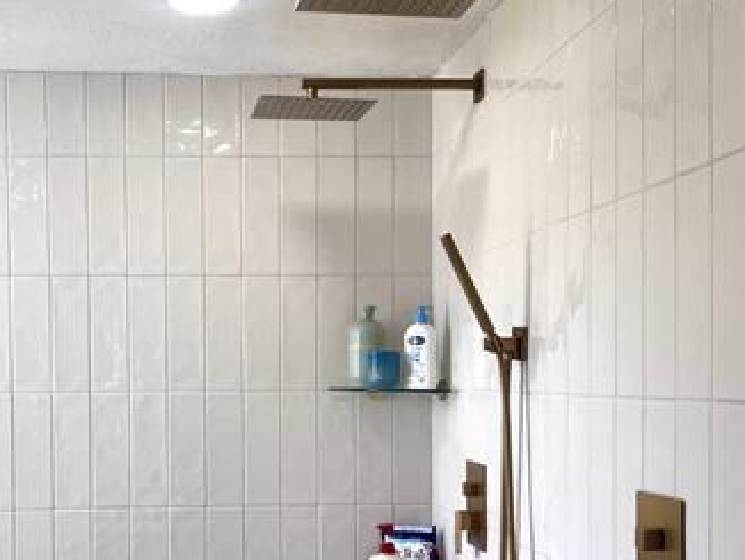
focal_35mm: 51
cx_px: 235
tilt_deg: -1.5
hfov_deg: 37.0
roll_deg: +0.5
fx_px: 1098
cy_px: 395
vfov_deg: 28.3
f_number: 1.5
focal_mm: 5.7
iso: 50
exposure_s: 1/397
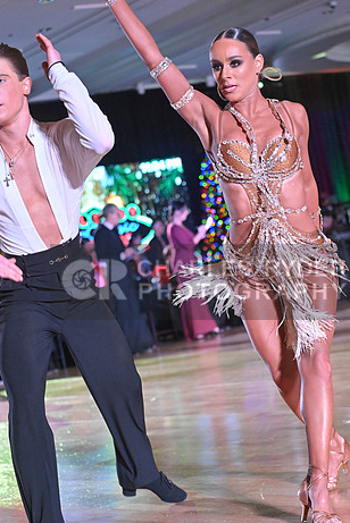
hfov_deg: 15.5
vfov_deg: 23.1
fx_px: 1281
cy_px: 282
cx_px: 207
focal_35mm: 88
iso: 5000
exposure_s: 1/400
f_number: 4
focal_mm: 70
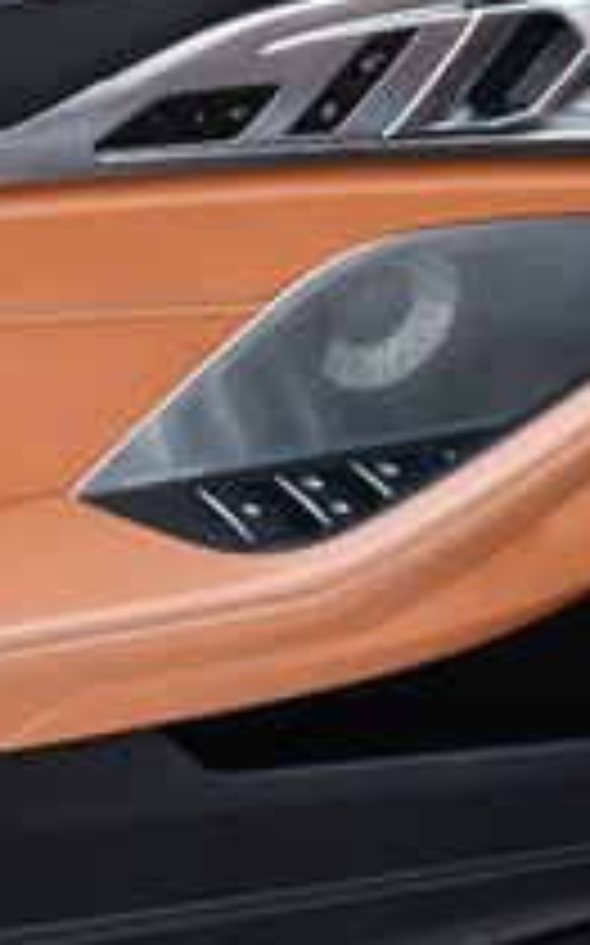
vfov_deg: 18.6
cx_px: -158
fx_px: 2885
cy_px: 472
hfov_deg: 11.4
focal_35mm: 112
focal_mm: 18
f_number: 4
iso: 400
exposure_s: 1/250
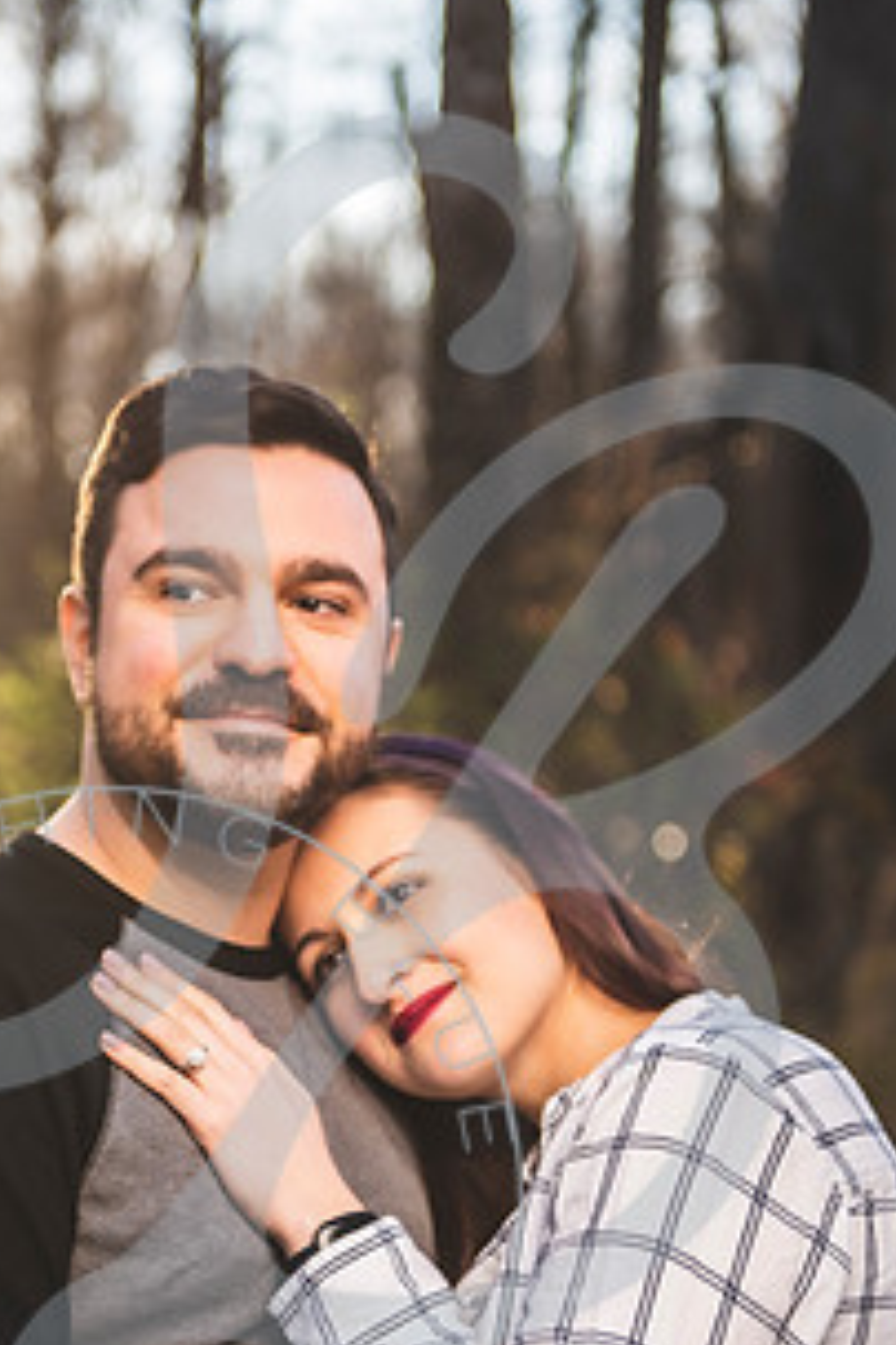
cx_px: 310
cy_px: 861
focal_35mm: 86
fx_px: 3210
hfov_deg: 15.9
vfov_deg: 23.6
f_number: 2.8
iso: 100
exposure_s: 1/320
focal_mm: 58
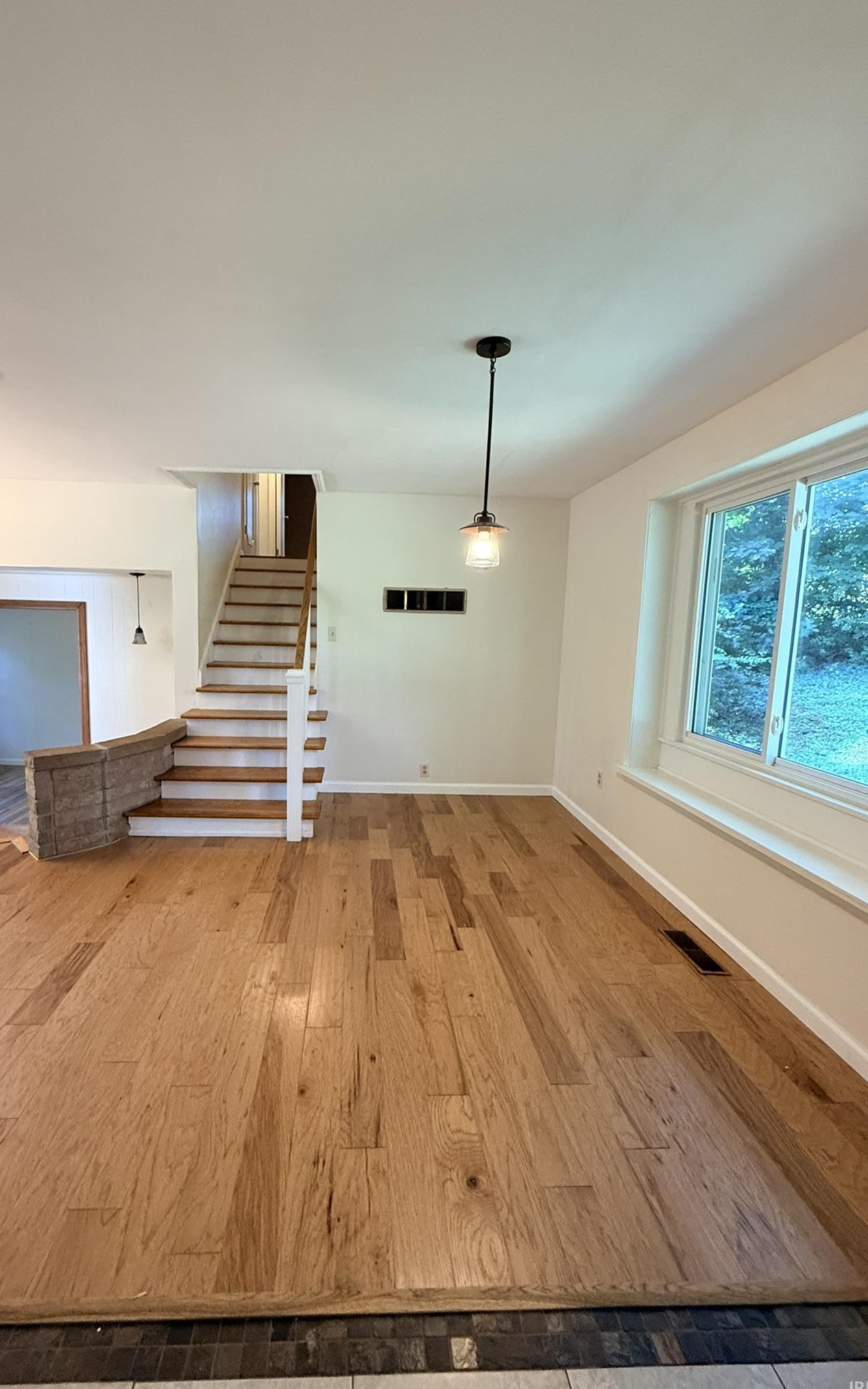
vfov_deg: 101.5
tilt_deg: -6.5
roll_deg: -1.8
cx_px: 376
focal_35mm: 15
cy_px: 700
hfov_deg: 74.4
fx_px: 568
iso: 500
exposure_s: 1/60
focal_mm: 2.22
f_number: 2.2
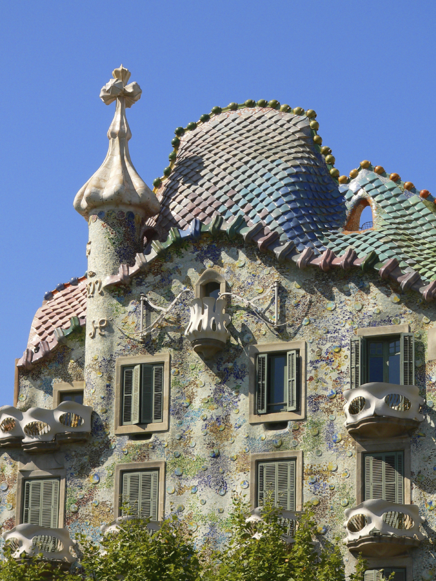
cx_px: 218
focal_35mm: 123
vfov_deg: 16.0
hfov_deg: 12.0
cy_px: 290
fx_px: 2066
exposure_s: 1/500
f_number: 4.6
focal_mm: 20.5
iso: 80
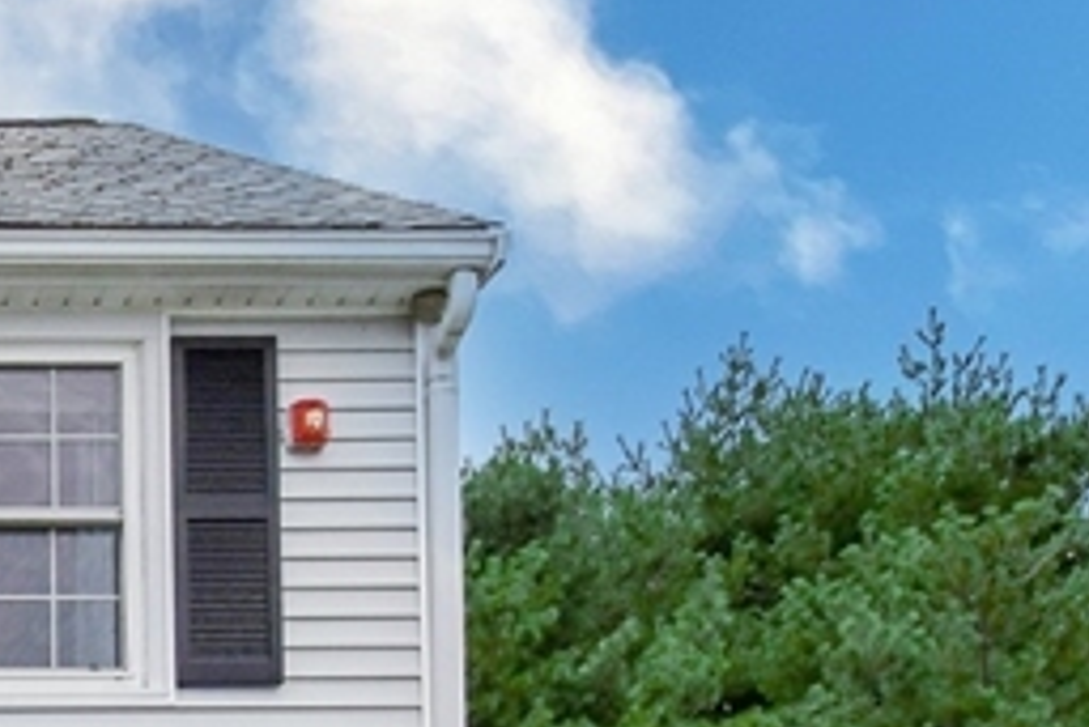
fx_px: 2300
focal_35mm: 76
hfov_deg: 22.1
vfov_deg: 15.1
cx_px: -544
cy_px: 1375
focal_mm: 13
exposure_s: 1/800
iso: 1000
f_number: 9
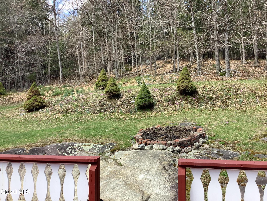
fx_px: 239
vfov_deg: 45.4
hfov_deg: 58.4
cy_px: 100
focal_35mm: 31
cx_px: 134
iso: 25
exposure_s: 1/189
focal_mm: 3.3
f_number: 2.4
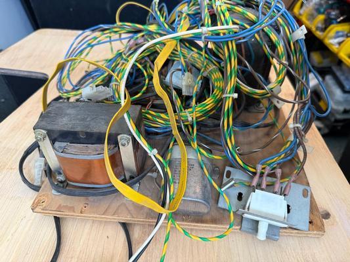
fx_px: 243
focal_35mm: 24
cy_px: 131
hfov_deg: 71.6
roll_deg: +3.1
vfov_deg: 56.8
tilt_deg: -41.0
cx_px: 175
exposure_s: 1/60
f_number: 1.78
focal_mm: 6.76
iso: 320
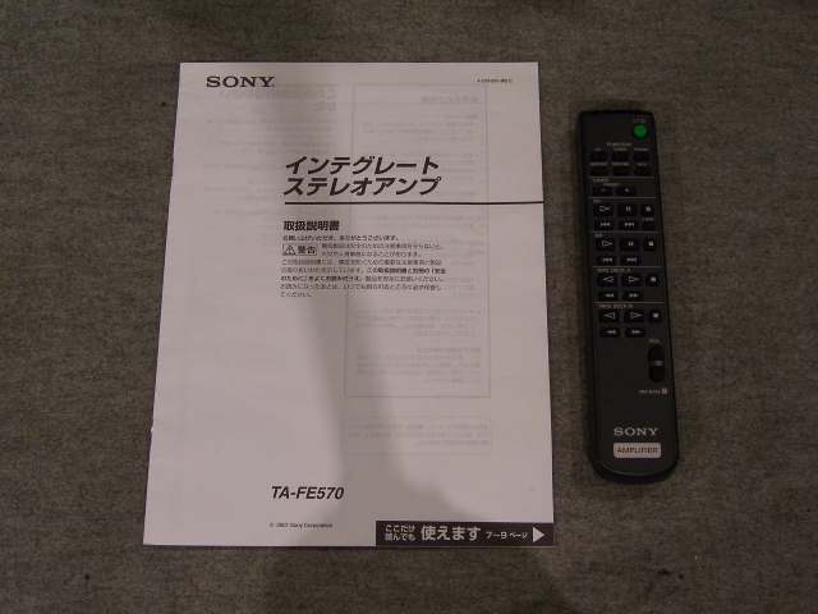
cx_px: 409
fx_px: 1087
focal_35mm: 46
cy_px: 307
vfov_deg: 31.5
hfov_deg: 41.2
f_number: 3.1
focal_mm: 9.5
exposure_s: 1/125
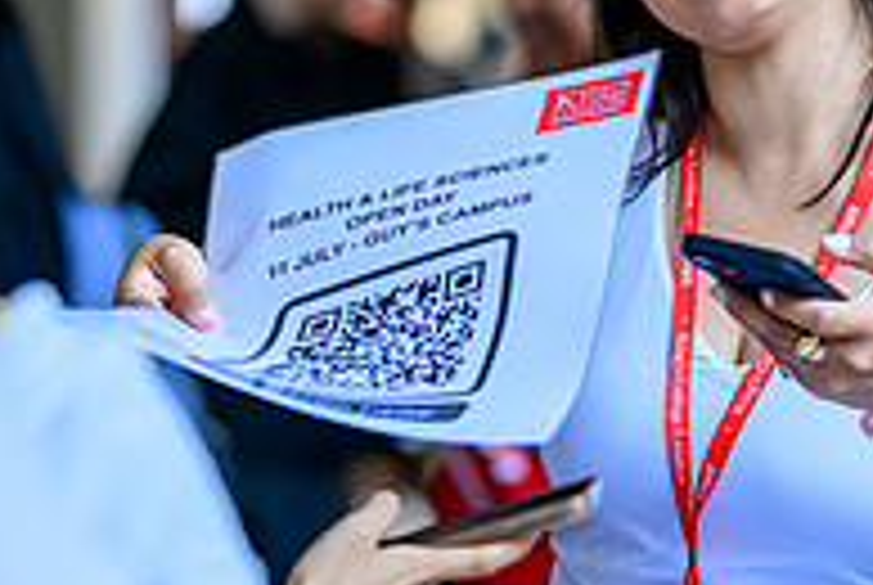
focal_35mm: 260
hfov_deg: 7.9
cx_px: 396
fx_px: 6315
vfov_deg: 5.3
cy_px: 142
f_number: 2
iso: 1600
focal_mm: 85
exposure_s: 1/1250
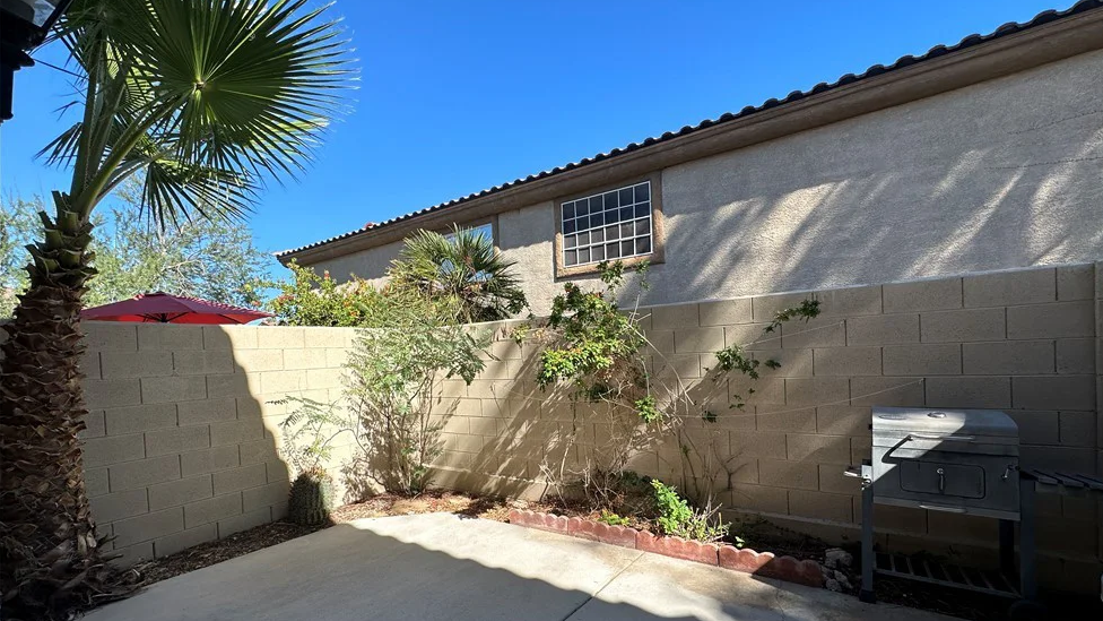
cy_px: 364
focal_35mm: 16
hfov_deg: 99.3
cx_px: 577
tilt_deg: -1.4
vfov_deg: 66.6
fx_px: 468
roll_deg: +2.6
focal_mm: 2.22
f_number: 2.2
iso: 40
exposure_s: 1/1072
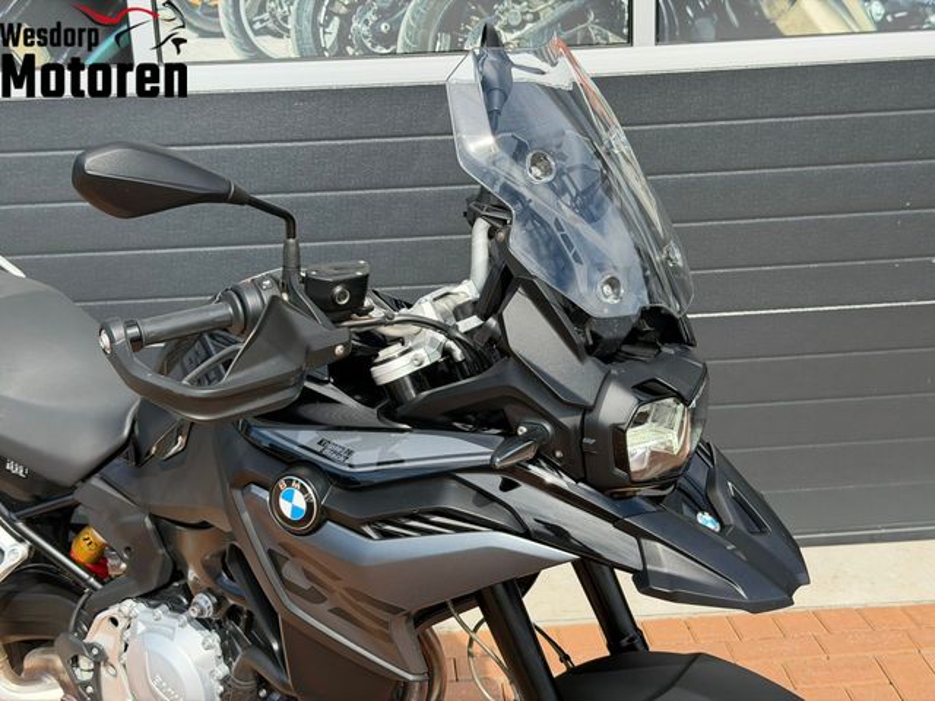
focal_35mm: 48
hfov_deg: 39.7
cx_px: 468
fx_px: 1297
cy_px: 350
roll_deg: +2.0
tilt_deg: -16.9
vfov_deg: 30.3
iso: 100
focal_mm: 6.76
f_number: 1.78
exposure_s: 1/1795
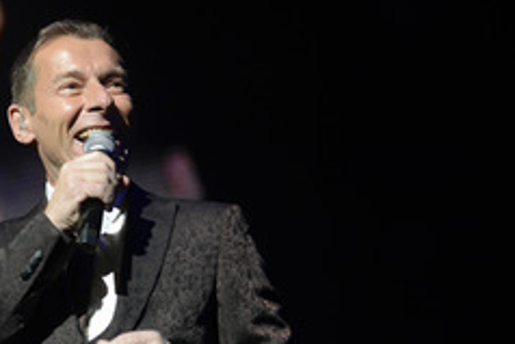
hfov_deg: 10.6
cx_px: 101
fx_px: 2763
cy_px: 210
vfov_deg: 7.1
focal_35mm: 193
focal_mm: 102
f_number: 2.8
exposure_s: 1/200
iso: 800
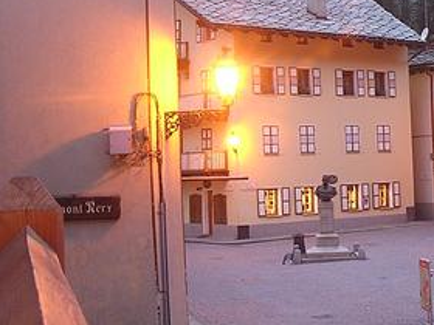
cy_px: 128
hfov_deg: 22.0
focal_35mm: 87
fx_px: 1091
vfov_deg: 17.0
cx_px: 395
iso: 168
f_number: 2.8
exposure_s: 1/2.8
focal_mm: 5.8
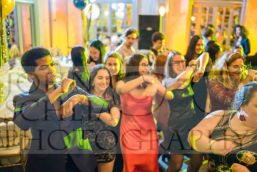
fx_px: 250
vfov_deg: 37.9
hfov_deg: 54.4
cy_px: 86
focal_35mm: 35
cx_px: 128
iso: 6400
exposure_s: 1/50
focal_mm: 35
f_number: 1.4
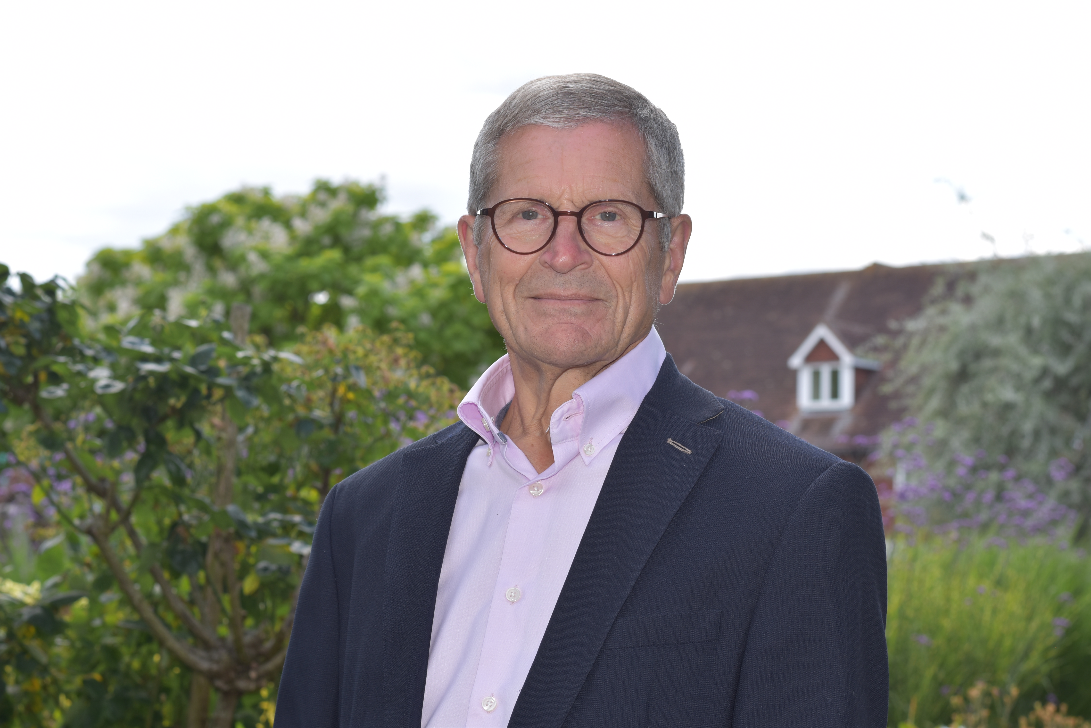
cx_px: 546
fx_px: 2273
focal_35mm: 75
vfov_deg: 18.2
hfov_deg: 27.0
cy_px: 364
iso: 100
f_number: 6.3
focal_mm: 50
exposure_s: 1/160
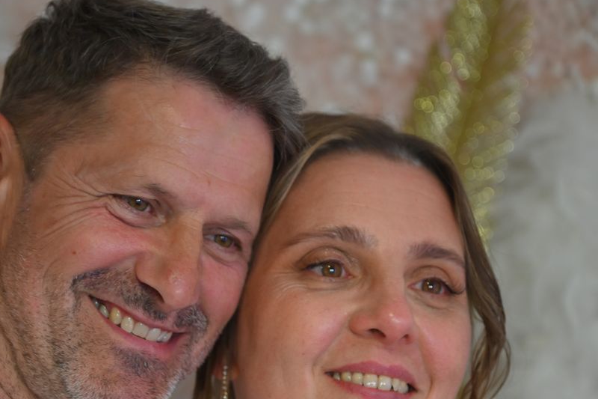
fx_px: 2259
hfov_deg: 15.1
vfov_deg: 10.1
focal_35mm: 136
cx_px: 251
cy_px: 287
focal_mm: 85
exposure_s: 1/125
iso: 1600
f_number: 4
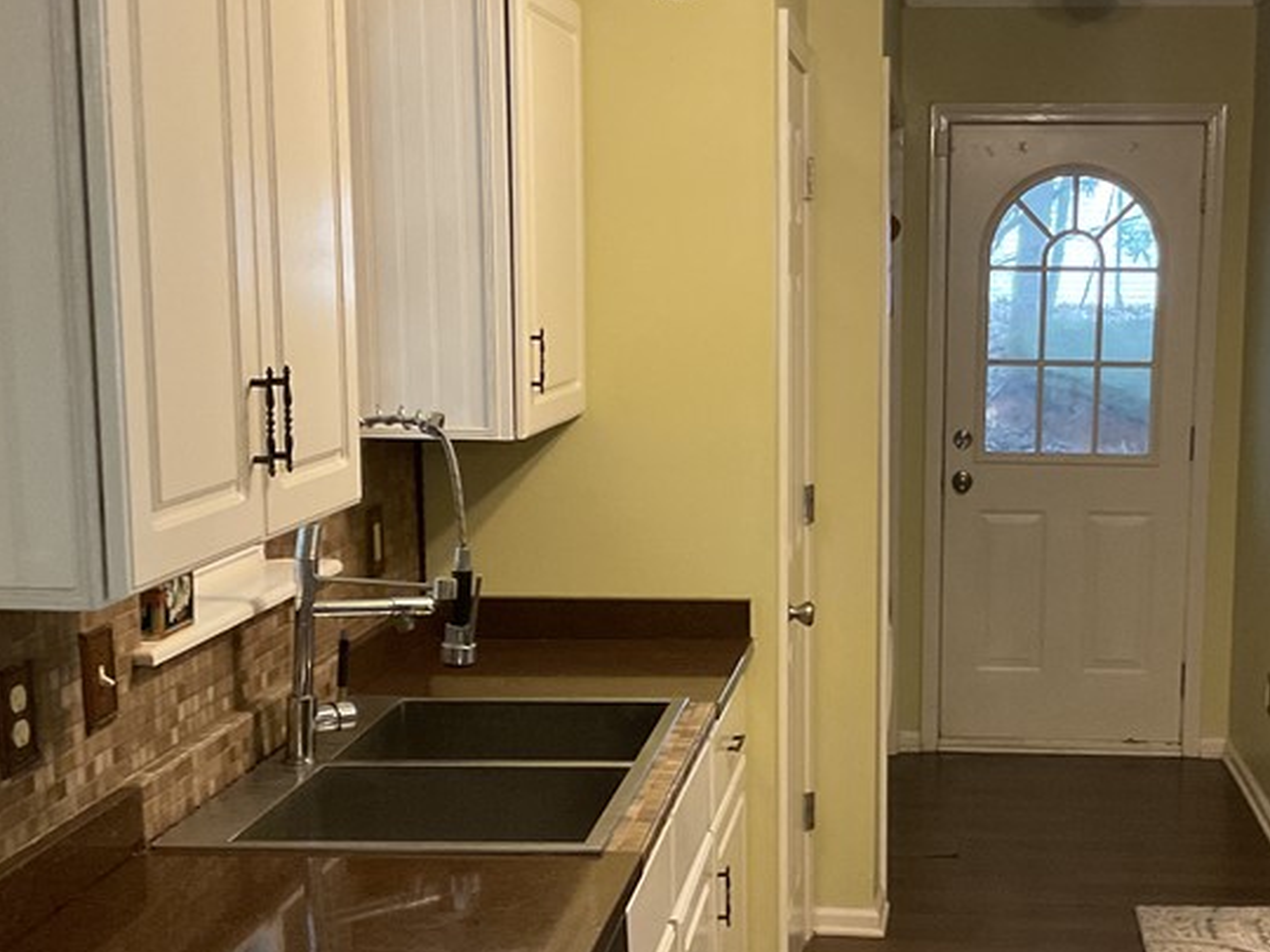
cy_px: 592
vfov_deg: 26.5
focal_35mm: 55
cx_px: 840
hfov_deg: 34.6
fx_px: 2018
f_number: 1.8
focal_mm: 3
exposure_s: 1/60
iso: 250
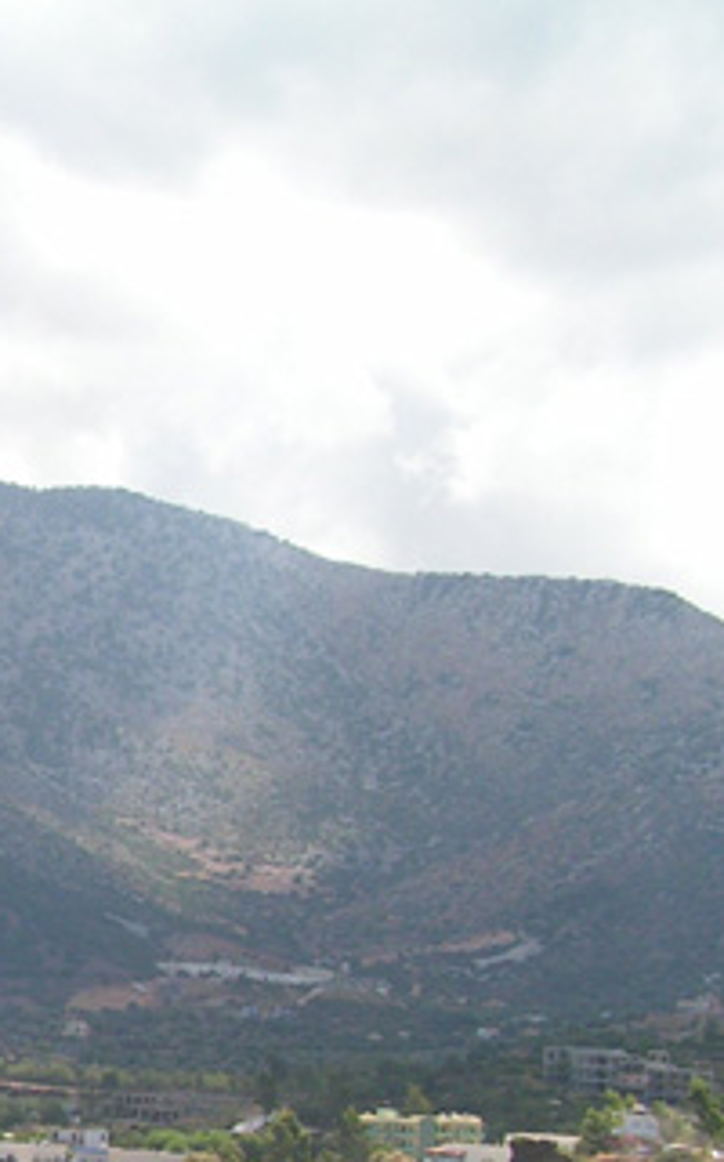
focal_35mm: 89
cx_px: -331
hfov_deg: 13.8
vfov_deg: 23.0
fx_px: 2816
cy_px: 925
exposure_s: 1/250
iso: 50
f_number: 5.6
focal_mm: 6.3
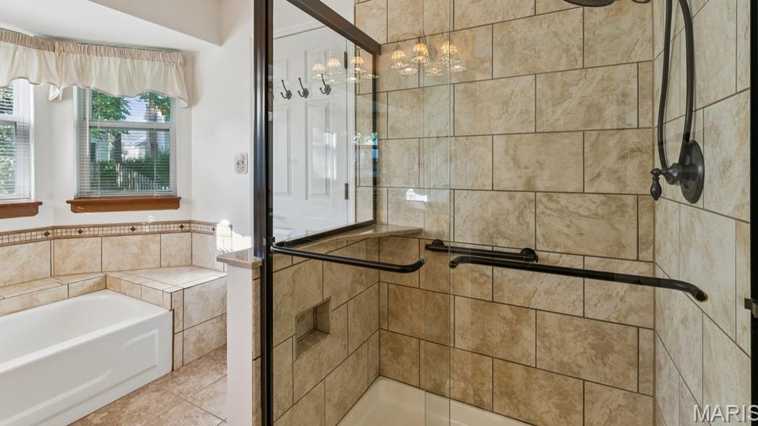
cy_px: 172
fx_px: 339
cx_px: 382
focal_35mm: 17
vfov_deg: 63.8
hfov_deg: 96.4
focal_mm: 15.8
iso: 320
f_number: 13
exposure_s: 1/4
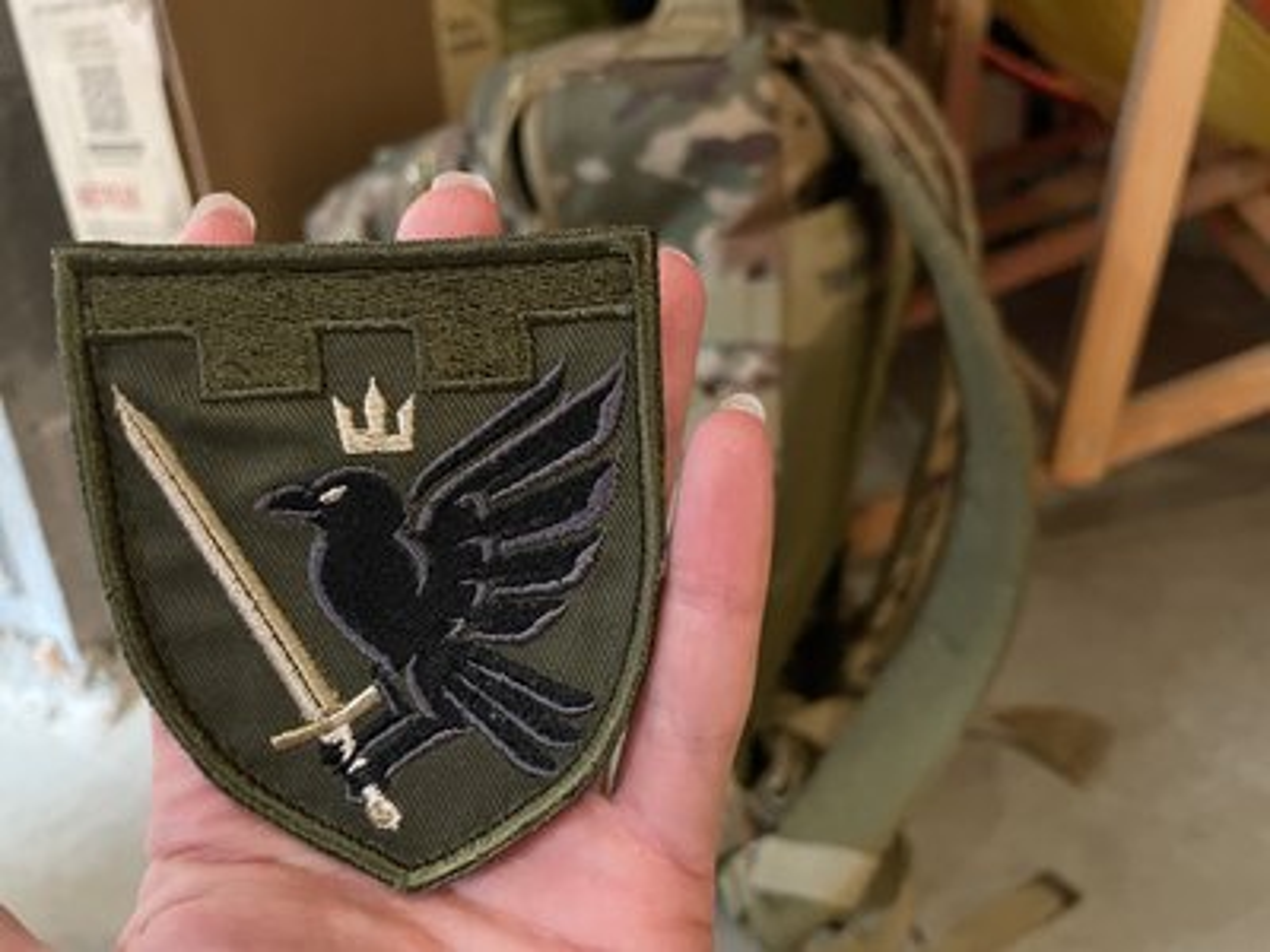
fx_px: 954
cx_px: 635
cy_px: 476
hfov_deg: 67.3
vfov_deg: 53.1
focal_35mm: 26
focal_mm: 4.2
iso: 800
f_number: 1.6
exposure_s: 1/25
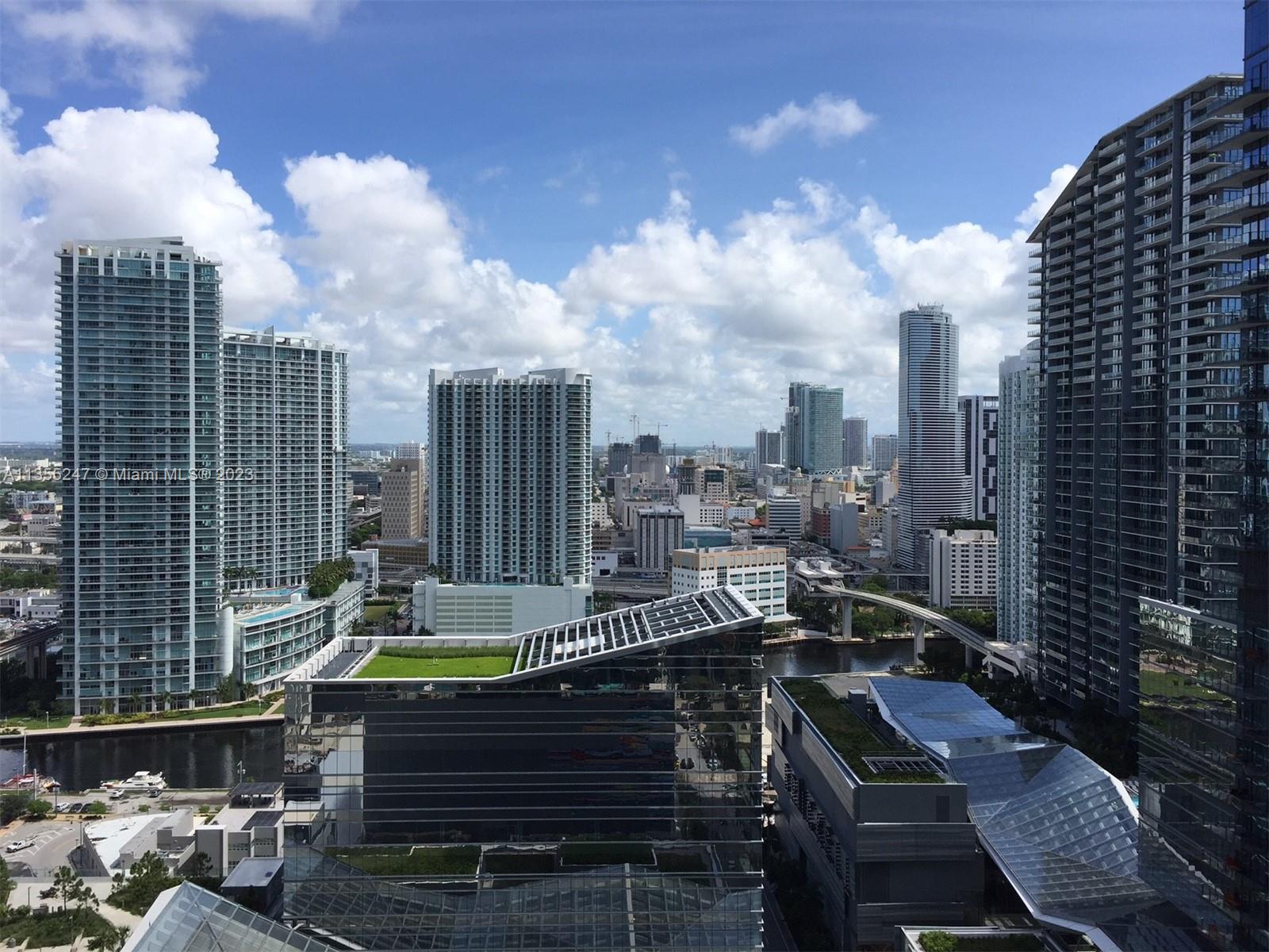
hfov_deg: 61.7
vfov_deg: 48.2
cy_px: 476
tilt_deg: -2.0
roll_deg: -0.1
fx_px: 1063
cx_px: 634
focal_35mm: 29
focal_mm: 4.15
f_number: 2.2
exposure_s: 1/2639
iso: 32
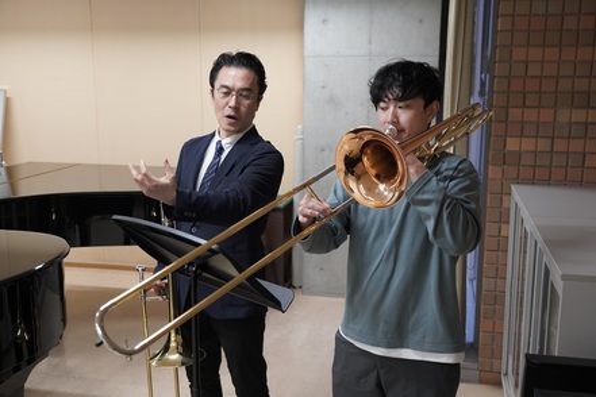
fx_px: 646
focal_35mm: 39
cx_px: 298
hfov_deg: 49.6
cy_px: 198
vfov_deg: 34.2
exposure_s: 1/160
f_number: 4
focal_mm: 39
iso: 1600
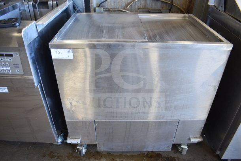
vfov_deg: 48.0
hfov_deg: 67.4
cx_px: 120
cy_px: 80
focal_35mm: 27
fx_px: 181
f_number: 3.5
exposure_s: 1/30
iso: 450
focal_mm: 18
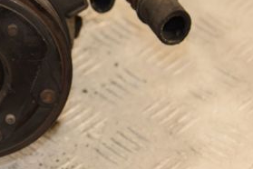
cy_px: 0
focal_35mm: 213
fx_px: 1497
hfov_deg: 9.6
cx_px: 8
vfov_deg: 6.4
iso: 800
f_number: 5.3
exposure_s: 1/125
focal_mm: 62
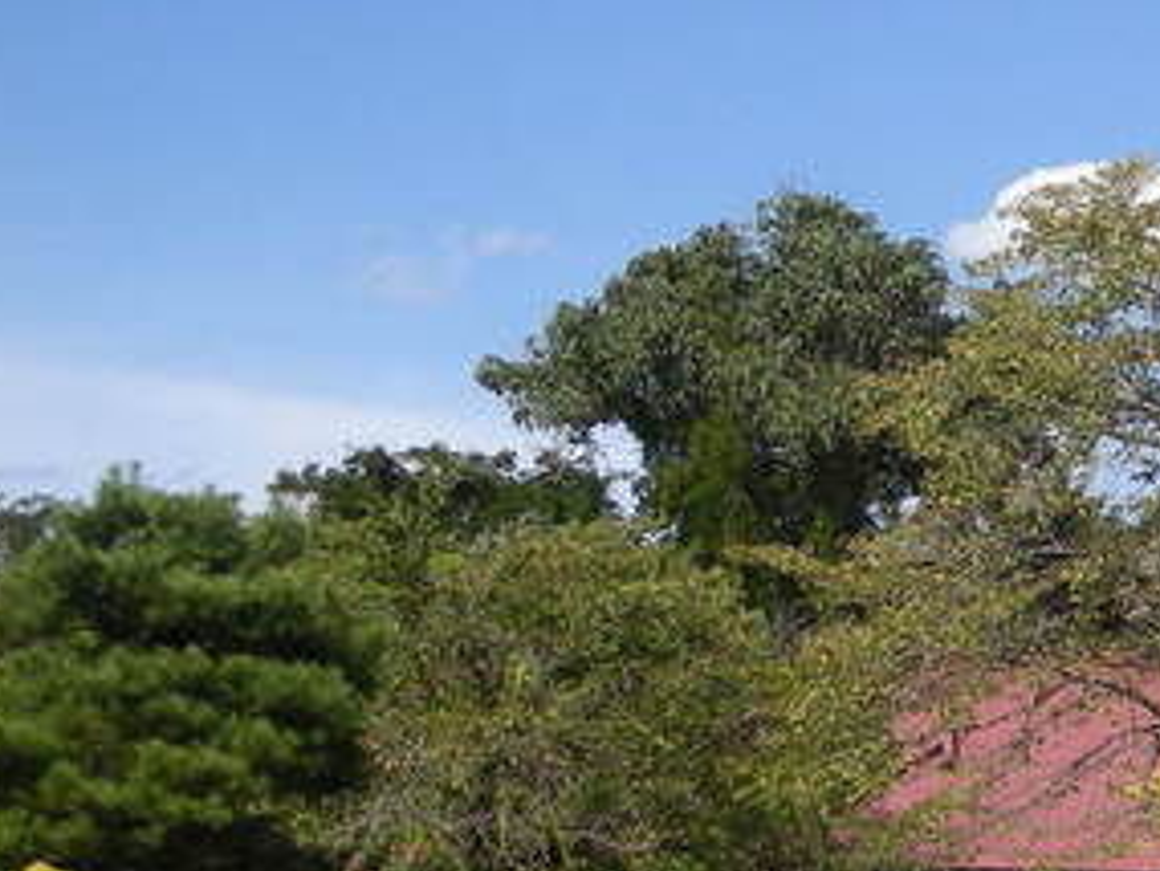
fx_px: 3352
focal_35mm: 100
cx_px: 1109
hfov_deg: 19.2
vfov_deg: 14.8
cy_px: 490
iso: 64
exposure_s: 1/292
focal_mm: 5.7
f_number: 5.7
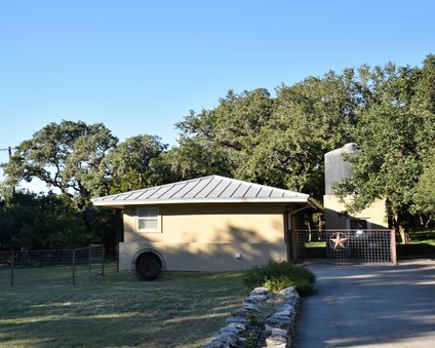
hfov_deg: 36.0
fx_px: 656
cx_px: 118
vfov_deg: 29.7
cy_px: 159
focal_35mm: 51
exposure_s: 1/200
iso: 100
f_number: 5
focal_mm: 24
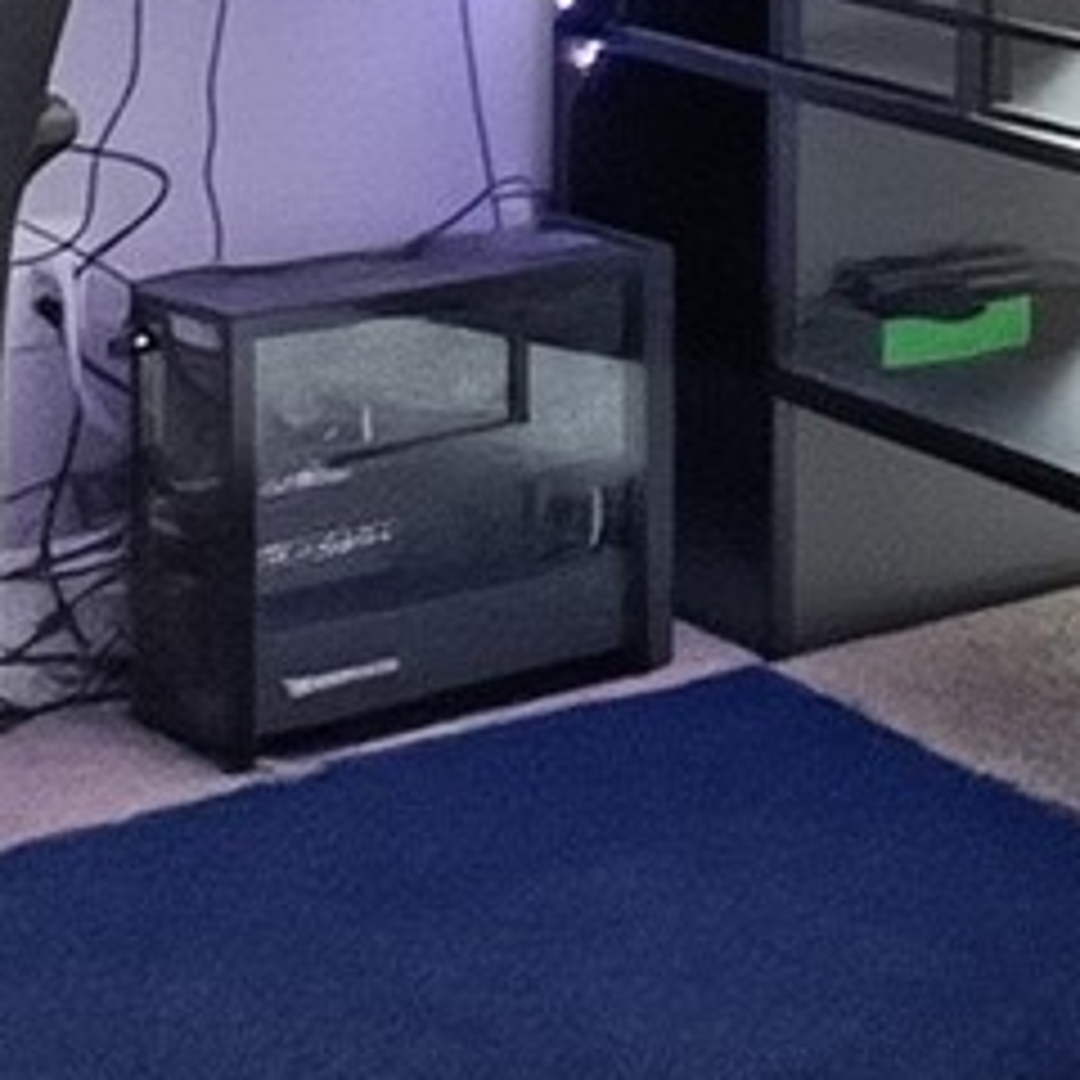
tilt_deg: +0.8
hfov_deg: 15.8
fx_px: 3459
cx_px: 1764
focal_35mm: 98
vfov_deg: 16.1
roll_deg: -0.4
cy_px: -572
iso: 400
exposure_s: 1/60
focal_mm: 1.6
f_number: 1.8
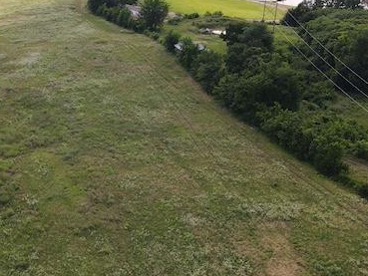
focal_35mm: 65
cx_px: -5
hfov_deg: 27.9
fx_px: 691
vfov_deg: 22.6
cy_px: 155
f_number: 2.8
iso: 100
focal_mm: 4.5
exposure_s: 1/25
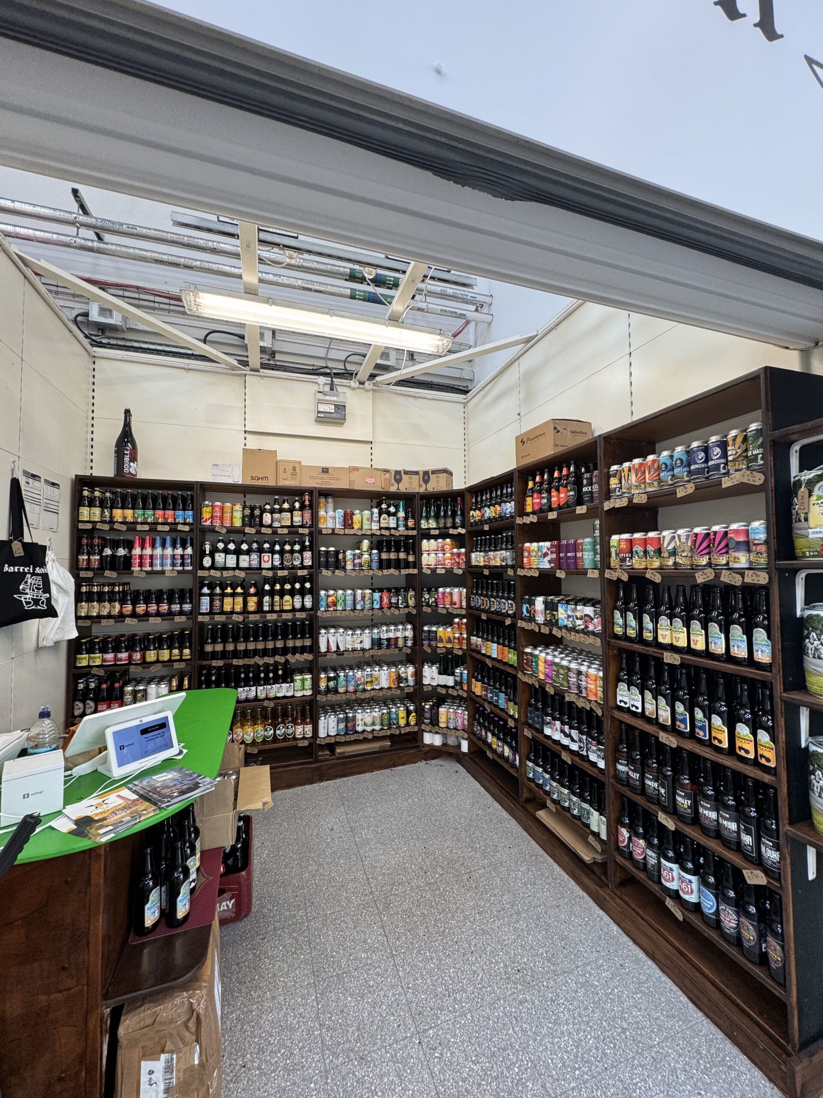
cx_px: 412
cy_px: 549
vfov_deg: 102.1
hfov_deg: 85.7
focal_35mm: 14
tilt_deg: +3.9
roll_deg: +0.8
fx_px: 444
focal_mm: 2.22
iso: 100
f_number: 2.2
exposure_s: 1/100
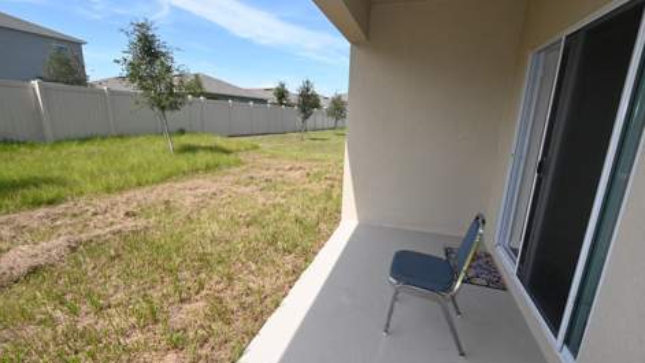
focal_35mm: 16
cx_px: 327
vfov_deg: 67.1
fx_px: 274
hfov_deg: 99.4
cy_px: 175
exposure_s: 1/200
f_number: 7.1
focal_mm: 10
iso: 100
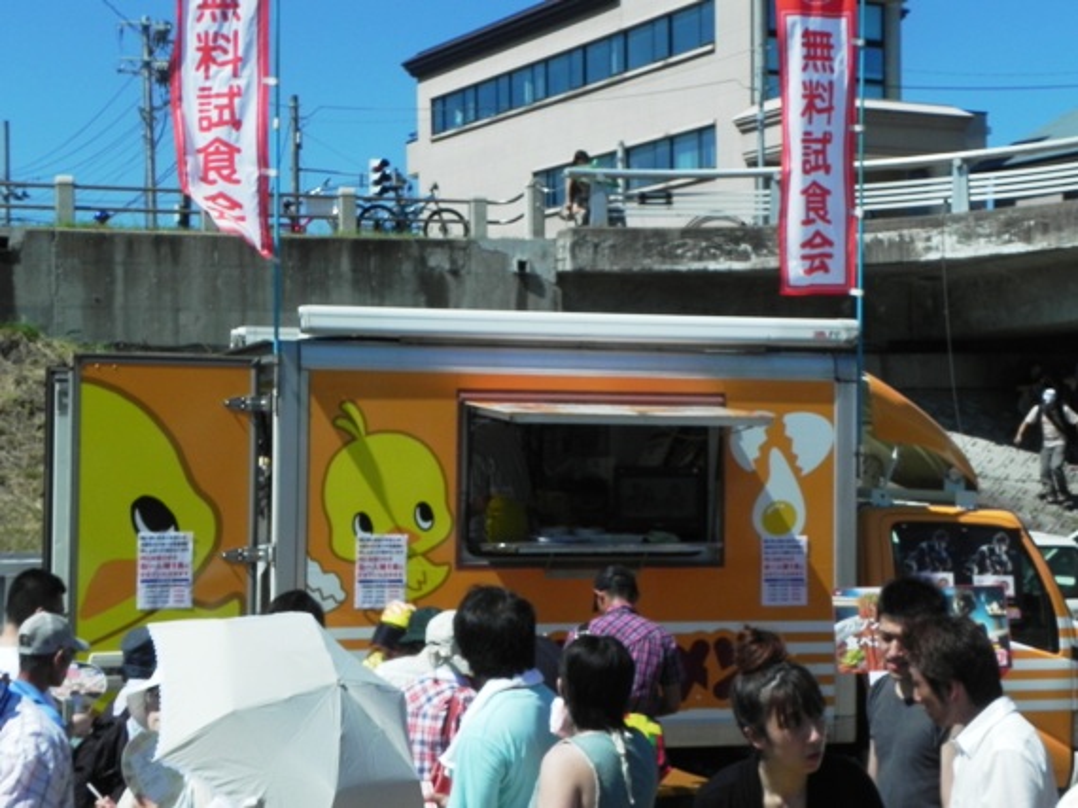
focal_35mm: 66
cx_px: 539
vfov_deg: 22.2
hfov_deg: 29.4
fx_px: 2054
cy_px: 404
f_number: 8
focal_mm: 11.8
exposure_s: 1/510
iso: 160
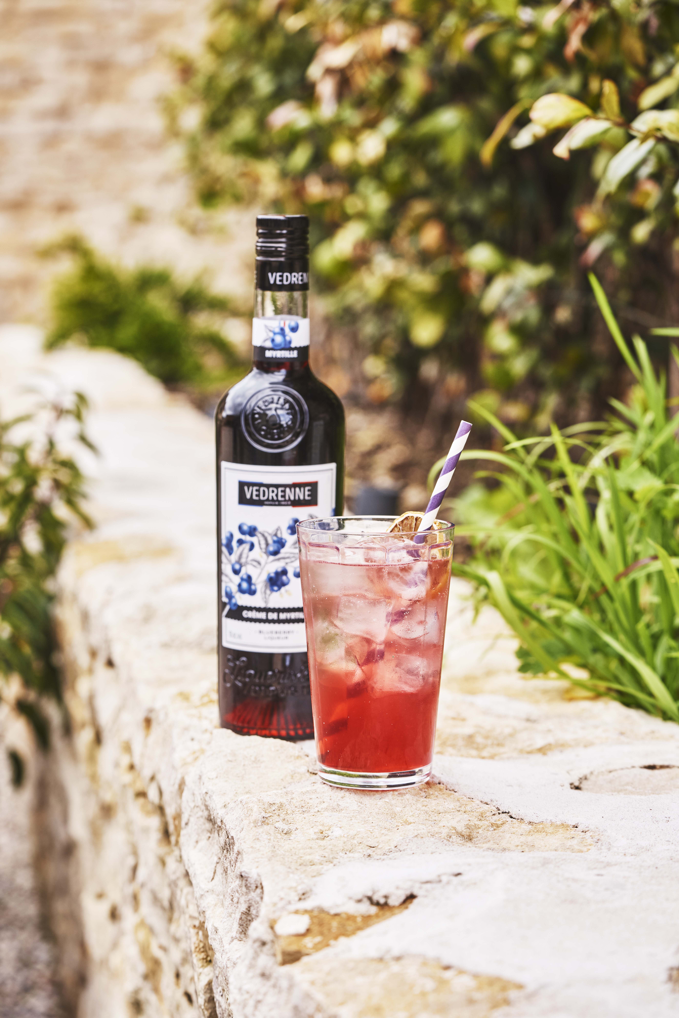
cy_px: 509
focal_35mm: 90
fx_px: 2545
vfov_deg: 22.6
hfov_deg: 15.2
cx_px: 340
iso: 400
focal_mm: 90
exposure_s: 1/320
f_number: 5.6
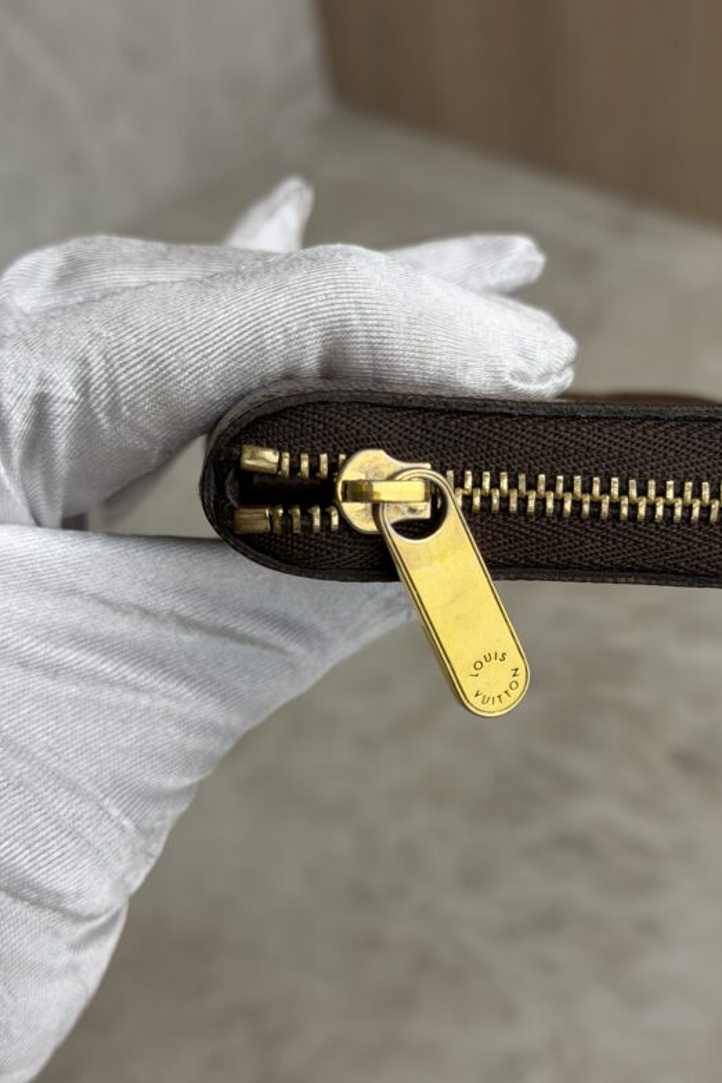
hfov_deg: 26.5
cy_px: 535
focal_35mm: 51
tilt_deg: -40.5
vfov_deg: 38.9
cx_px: 369
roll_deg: +9.5
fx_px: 1534
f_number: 1.78
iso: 64
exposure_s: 1/363
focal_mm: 6.76
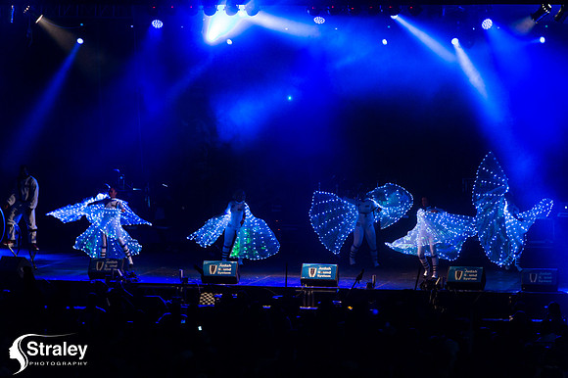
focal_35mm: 175
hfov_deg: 11.8
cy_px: 189
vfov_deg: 7.8
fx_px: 2759
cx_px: 284
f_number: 5.6
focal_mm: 175
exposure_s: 1/200
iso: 4000
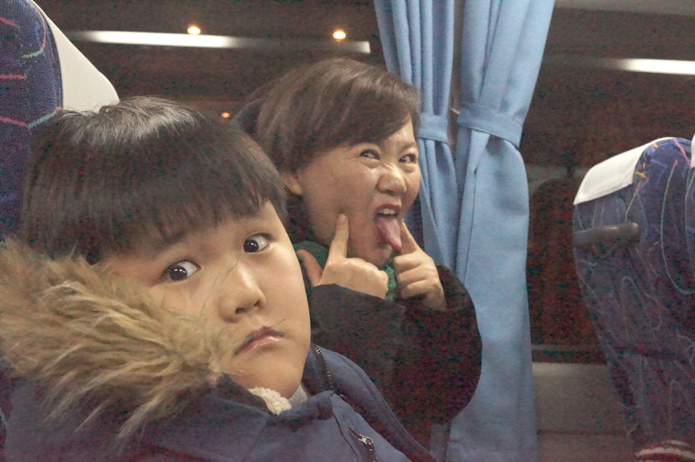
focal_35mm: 42
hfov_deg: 46.4
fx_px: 810
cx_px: 348
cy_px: 231
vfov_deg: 31.8
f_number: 8
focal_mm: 28
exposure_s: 1/200
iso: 16000
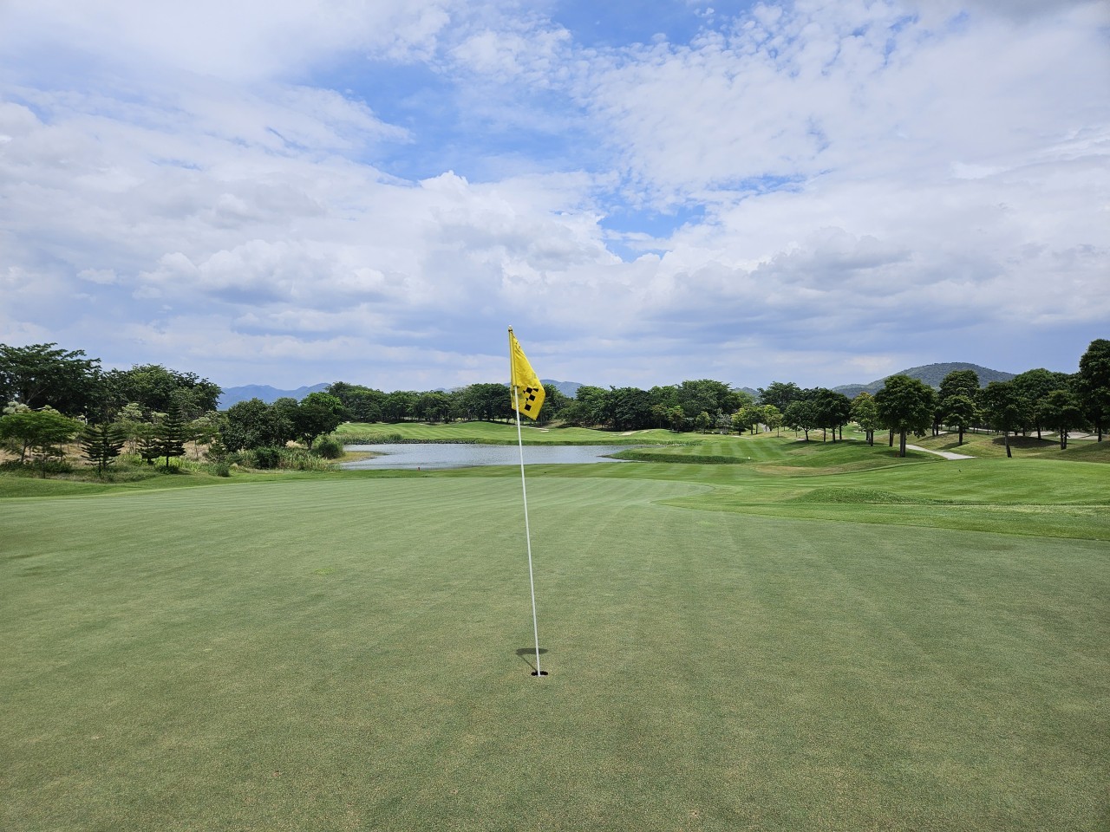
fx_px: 738
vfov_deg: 58.9
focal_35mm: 23
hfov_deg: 73.9
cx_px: 555
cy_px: 416
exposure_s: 1/4493
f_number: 1.8
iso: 25
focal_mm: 5.4
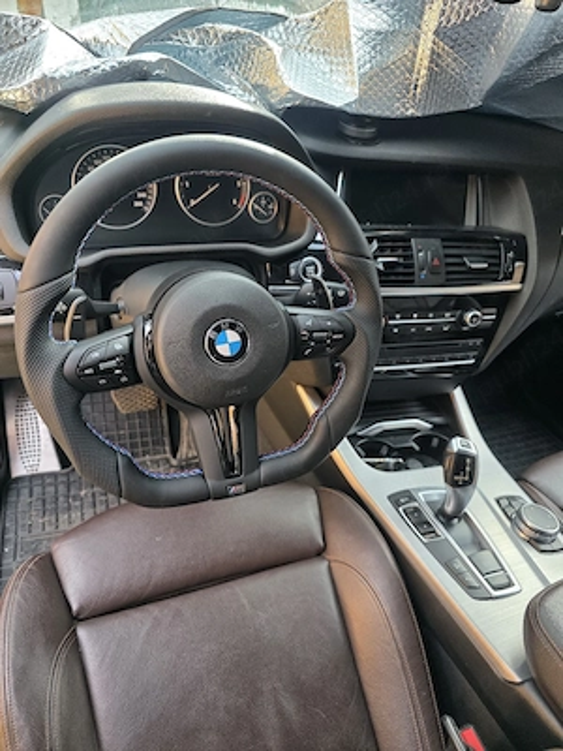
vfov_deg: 73.9
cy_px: 376
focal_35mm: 23
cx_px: 282
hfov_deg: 58.9
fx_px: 499
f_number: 1.7
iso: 160
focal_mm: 6.3
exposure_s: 1/182
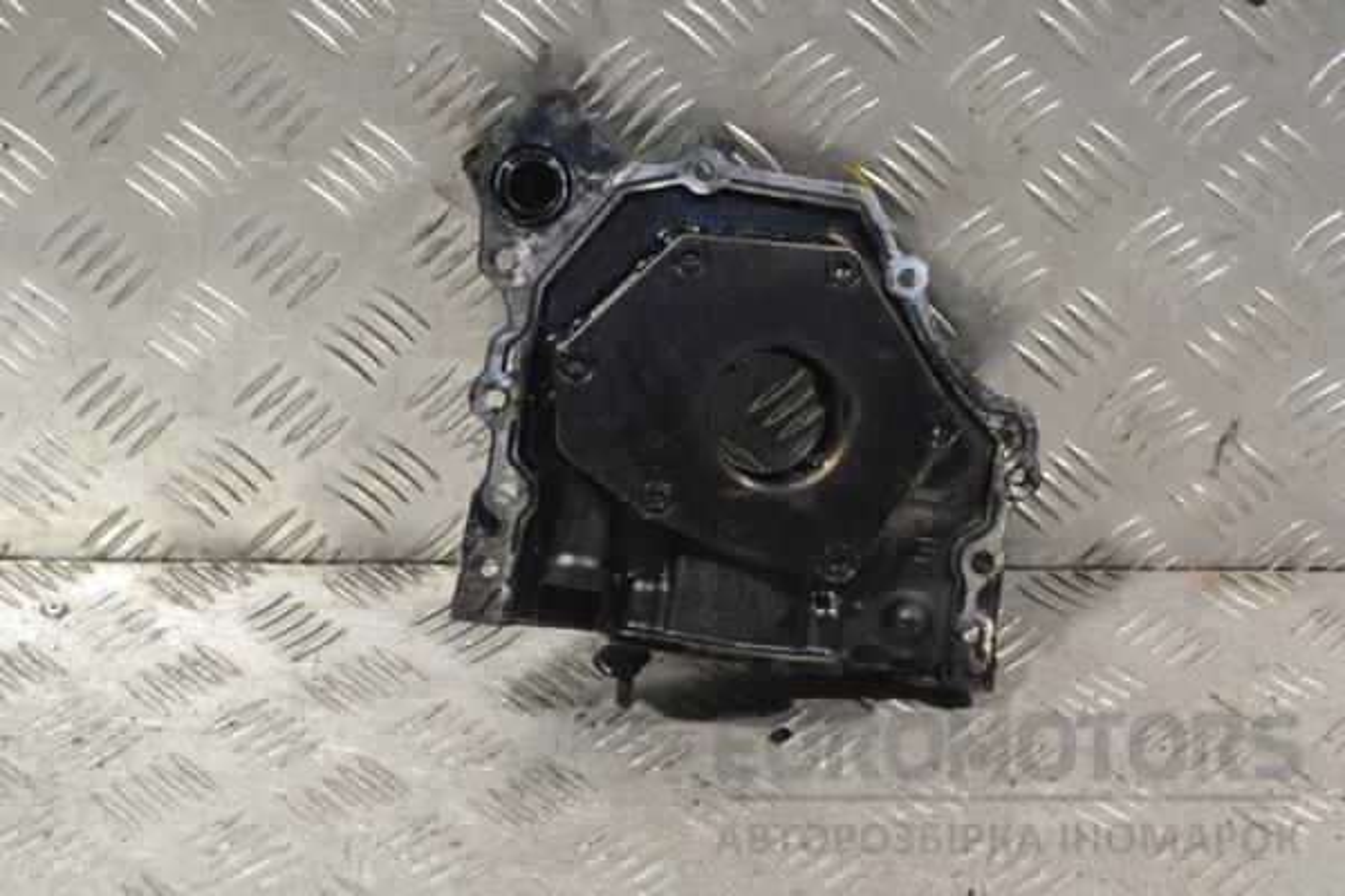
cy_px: 448
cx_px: 672
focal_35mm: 82
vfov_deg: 16.6
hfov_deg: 24.6
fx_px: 3082
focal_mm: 55
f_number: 8
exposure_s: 1/250
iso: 3200
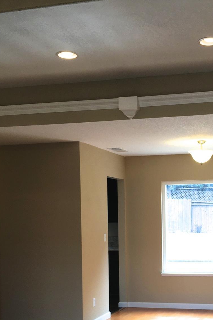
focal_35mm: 53
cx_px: 175
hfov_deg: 25.0
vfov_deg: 36.7
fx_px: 470
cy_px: 235
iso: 25
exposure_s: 1/60
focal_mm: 4.15
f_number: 2.2
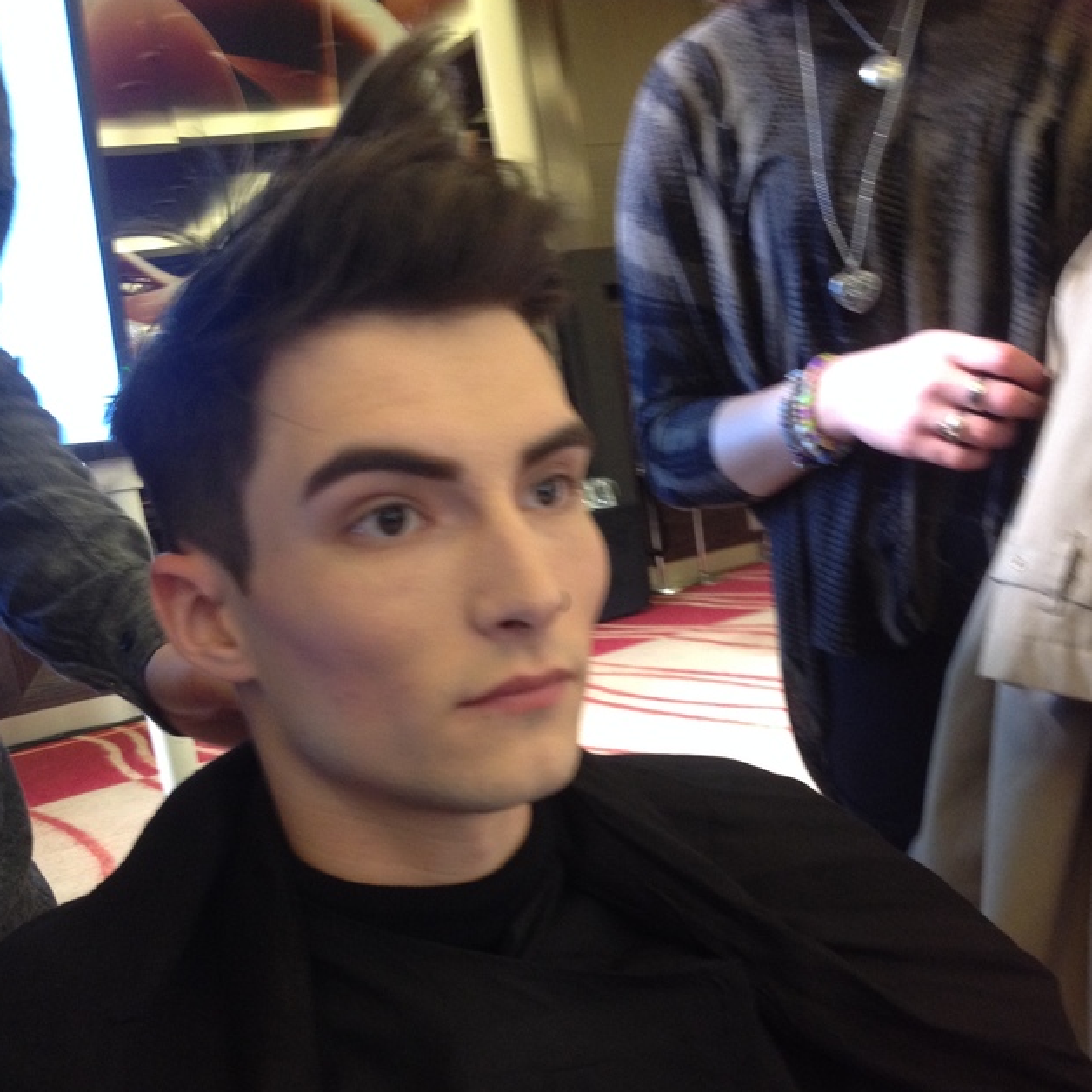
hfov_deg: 40.0
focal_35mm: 42
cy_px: 722
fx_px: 1499
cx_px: 546
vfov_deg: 39.6
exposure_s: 1/20
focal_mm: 4.28
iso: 200
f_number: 2.4
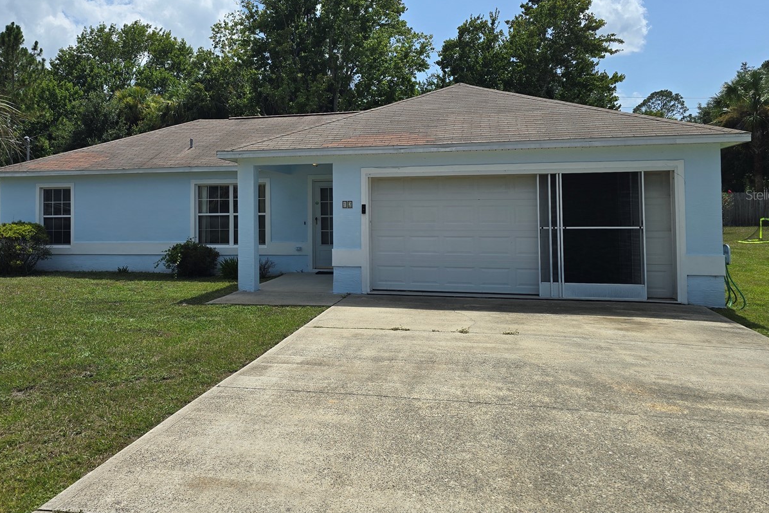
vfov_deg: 40.8
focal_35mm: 32
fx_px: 683
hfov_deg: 58.0
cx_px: 292
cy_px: 194
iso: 12
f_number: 1.7
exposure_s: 1/1505
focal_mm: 6.3
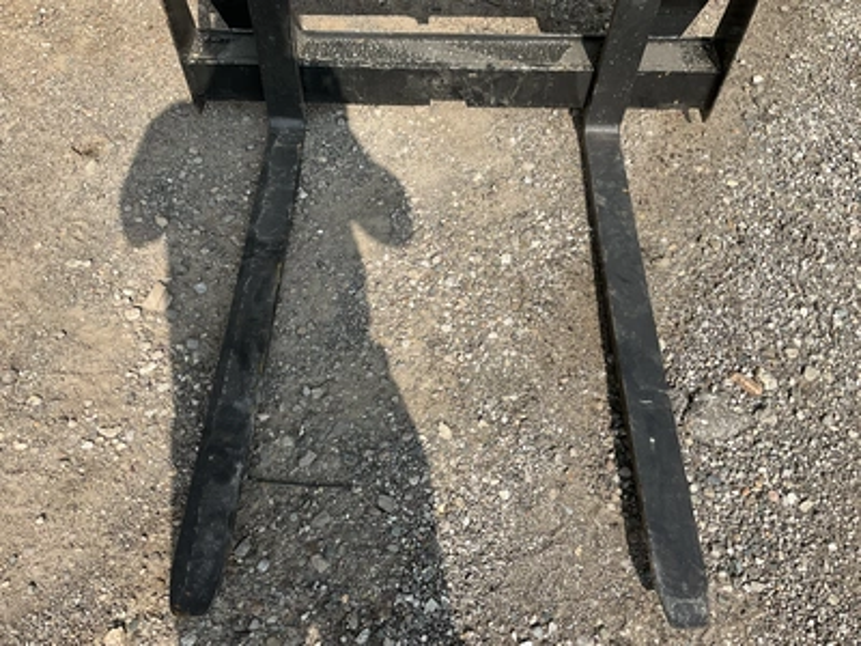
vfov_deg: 48.2
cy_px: 323
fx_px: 721
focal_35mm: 29
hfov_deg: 61.7
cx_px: 430
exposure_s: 1/1221
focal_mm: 3
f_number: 1.8
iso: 25
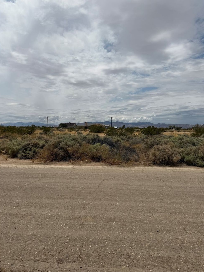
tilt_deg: -3.1
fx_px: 196
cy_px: 139
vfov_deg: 69.4
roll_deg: -1.3
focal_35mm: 25
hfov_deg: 54.9
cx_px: 104
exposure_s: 1/17544
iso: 80
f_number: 1.78
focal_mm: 6.76
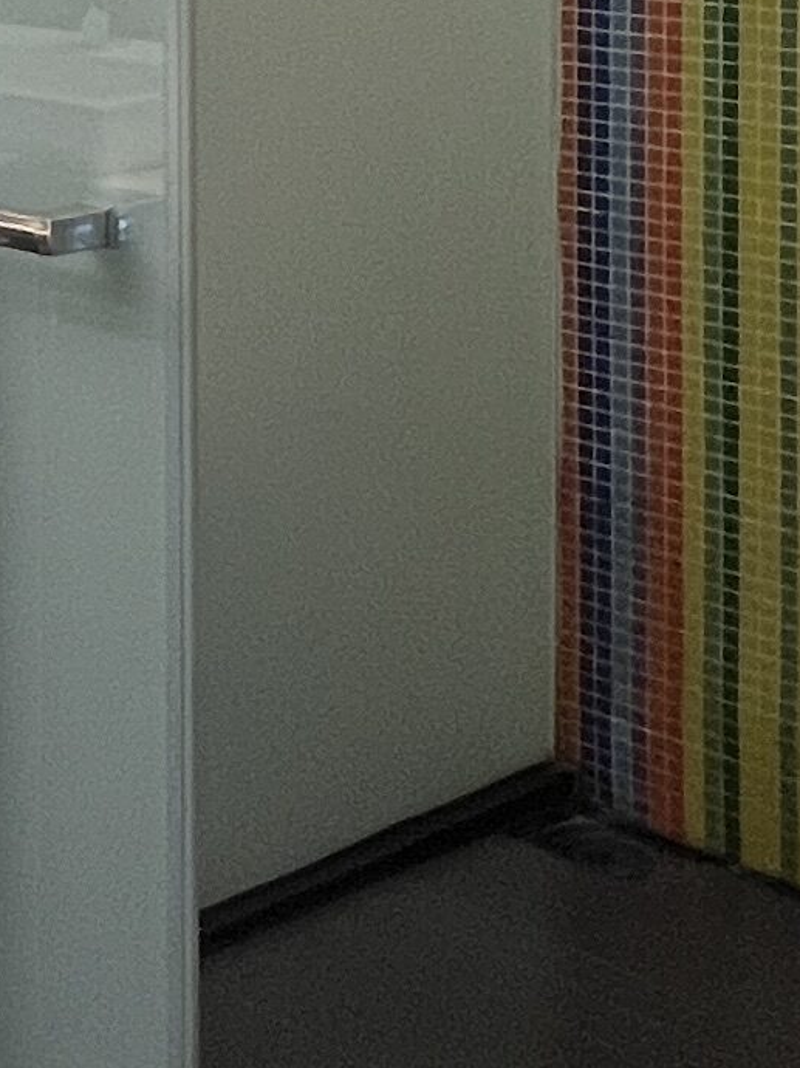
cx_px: -648
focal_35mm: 76
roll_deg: +1.1
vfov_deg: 23.7
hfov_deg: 16.3
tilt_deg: -2.8
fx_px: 2343
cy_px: -170
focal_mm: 1.57
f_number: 1.8
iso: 160
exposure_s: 1/50
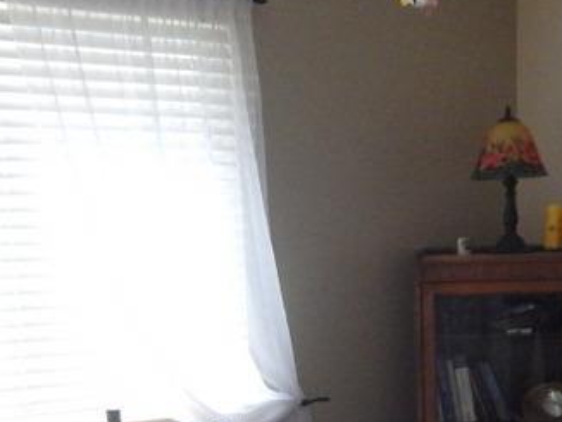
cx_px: 331
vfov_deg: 20.4
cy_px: 456
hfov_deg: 28.1
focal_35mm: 69
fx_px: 1121
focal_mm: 4
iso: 360
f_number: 3
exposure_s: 1/30
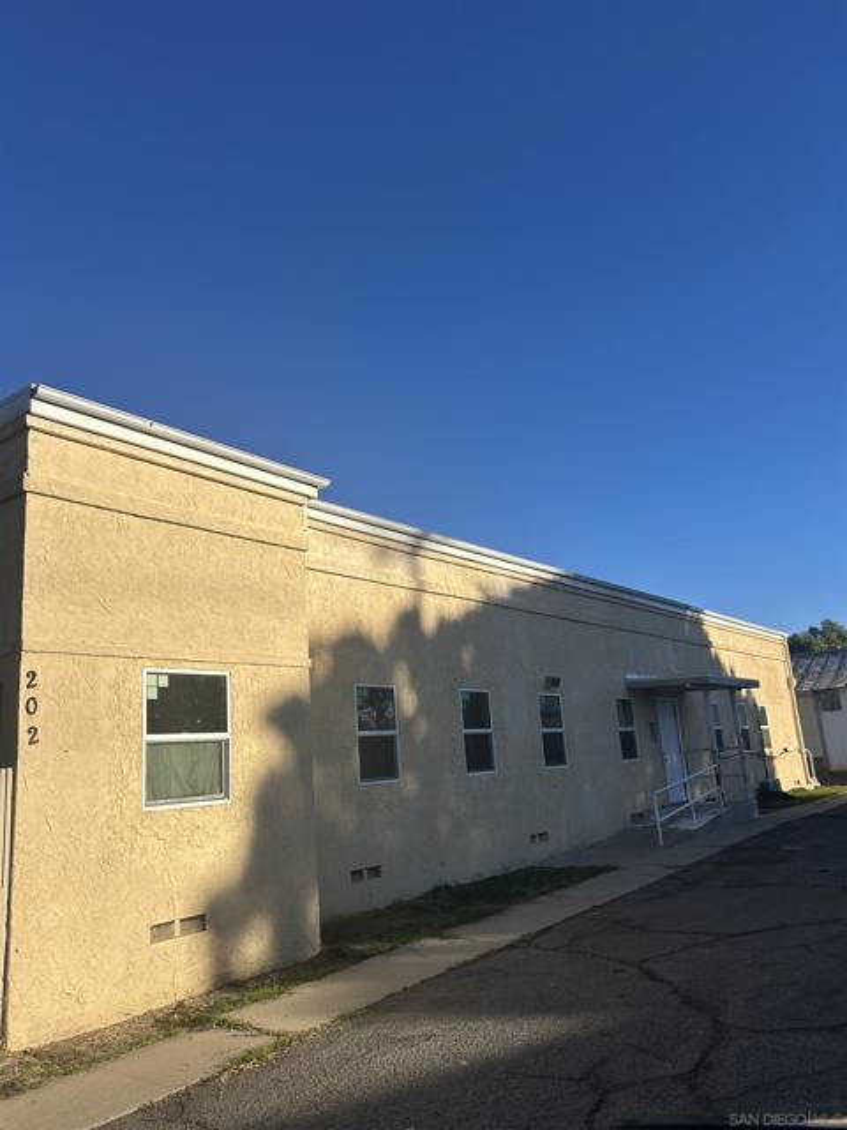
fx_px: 848
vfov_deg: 67.3
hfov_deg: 53.1
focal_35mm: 26
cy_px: 565
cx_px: 424
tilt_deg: +13.6
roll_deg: +5.1
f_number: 1.5
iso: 50
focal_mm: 5.7
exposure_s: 1/5076
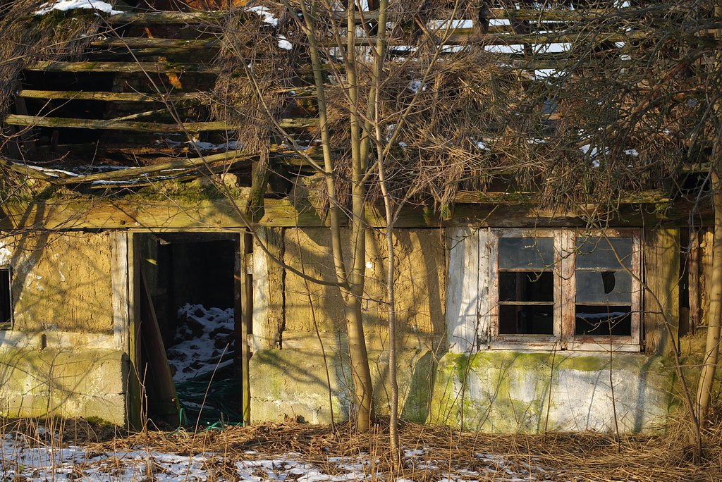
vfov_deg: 16.6
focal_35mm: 82
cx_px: 361
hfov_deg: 24.6
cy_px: 241
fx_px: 1655
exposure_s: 1/125
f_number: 6.7
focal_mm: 55
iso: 200
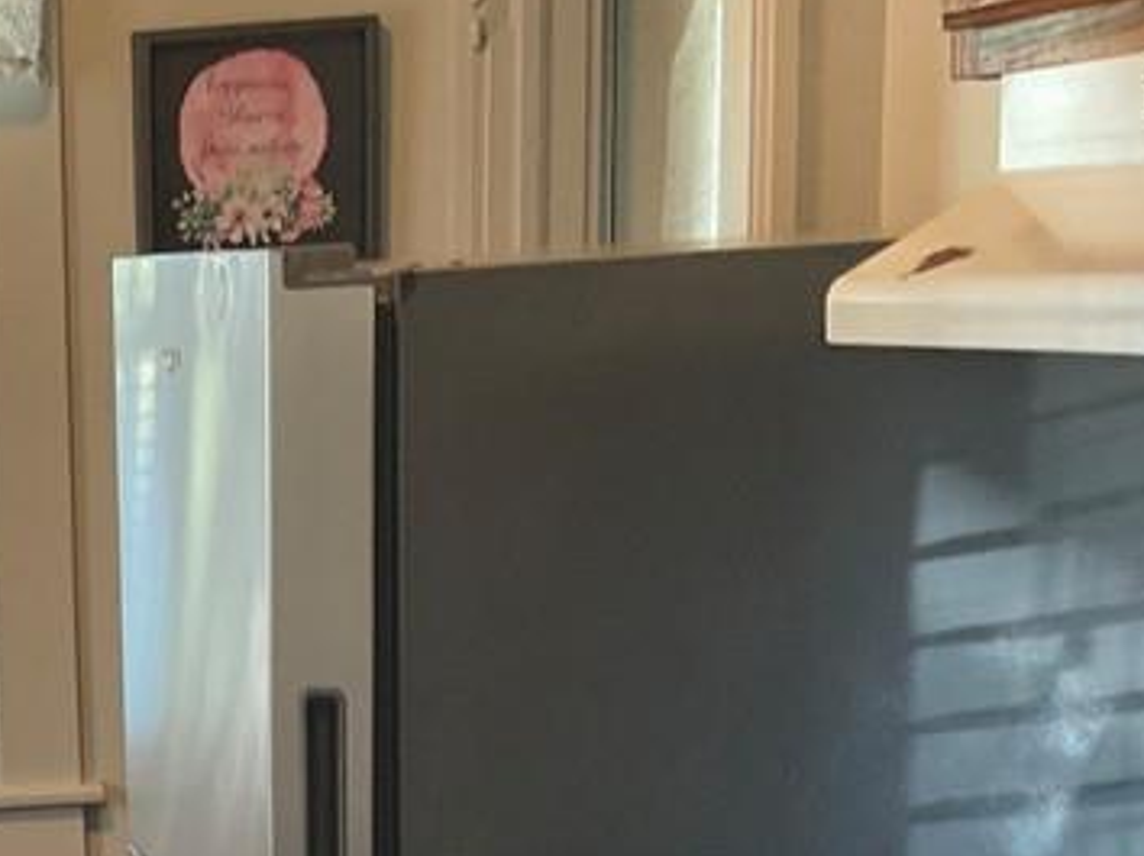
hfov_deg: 21.8
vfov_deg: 17.0
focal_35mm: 84
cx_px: -178
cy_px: 940
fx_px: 2774
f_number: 1.8
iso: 125
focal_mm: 3
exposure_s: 1/60
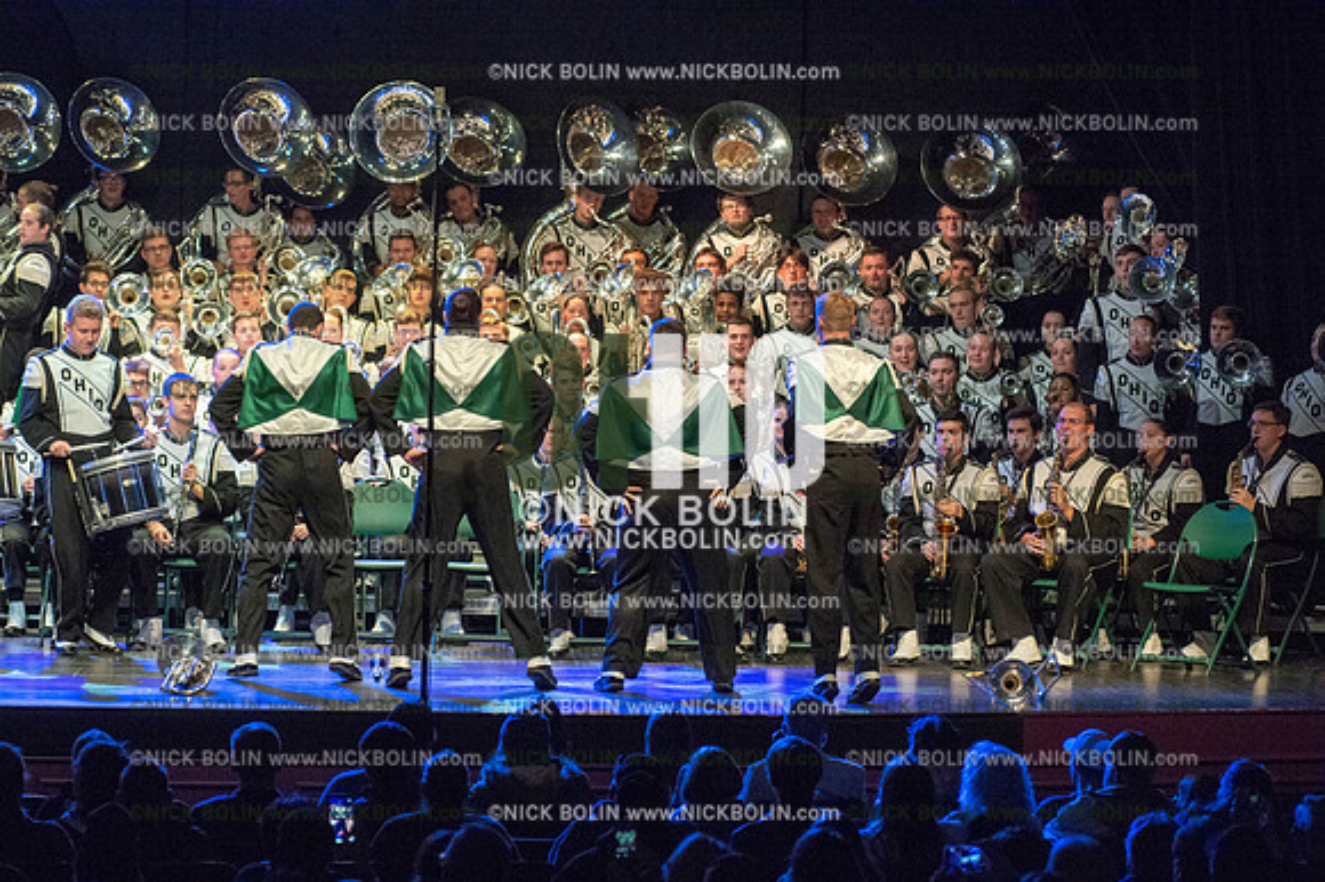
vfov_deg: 9.1
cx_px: 662
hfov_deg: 13.7
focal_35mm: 150
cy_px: 441
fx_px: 5517
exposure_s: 1/400
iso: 8000
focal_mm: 150
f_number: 5.6
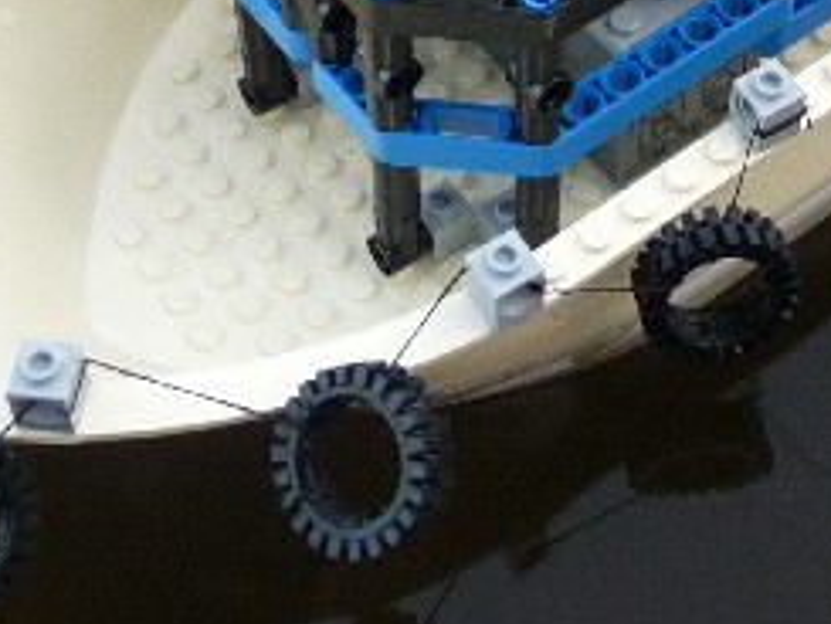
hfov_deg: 21.8
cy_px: -258
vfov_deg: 15.7
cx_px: 716
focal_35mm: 88
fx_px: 2114
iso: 250
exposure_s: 1/250
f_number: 2.8
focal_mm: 4.8
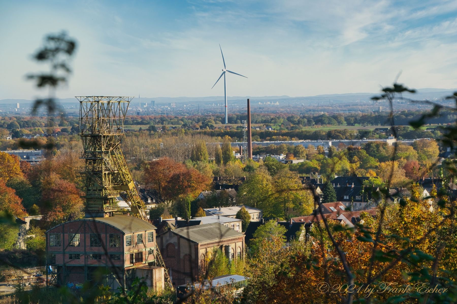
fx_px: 1752
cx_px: 228
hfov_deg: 14.9
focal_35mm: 138
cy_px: 152
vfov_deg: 9.9
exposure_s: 1/320
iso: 200
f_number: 9
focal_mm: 92
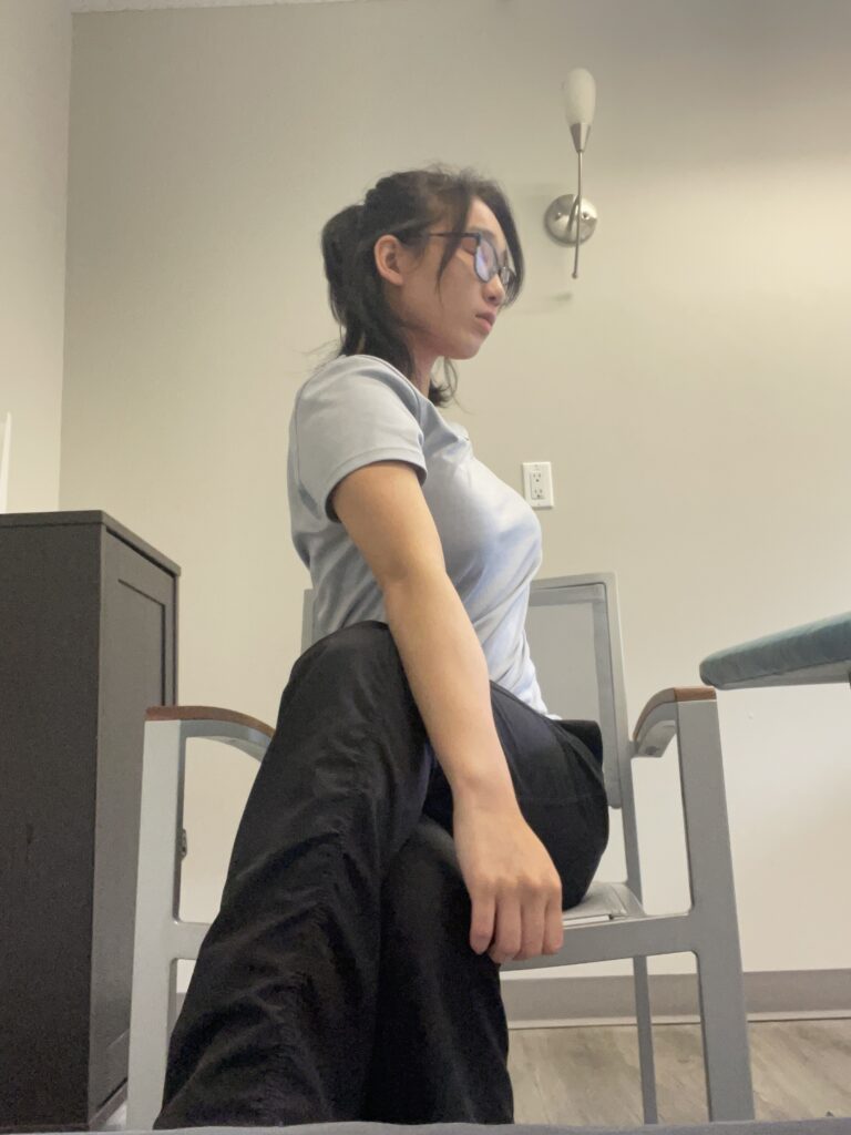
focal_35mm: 30
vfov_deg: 60.0
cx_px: 426
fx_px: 983
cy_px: 568
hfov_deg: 46.8
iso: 320
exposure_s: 1/40
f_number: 2.2
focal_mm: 2.71
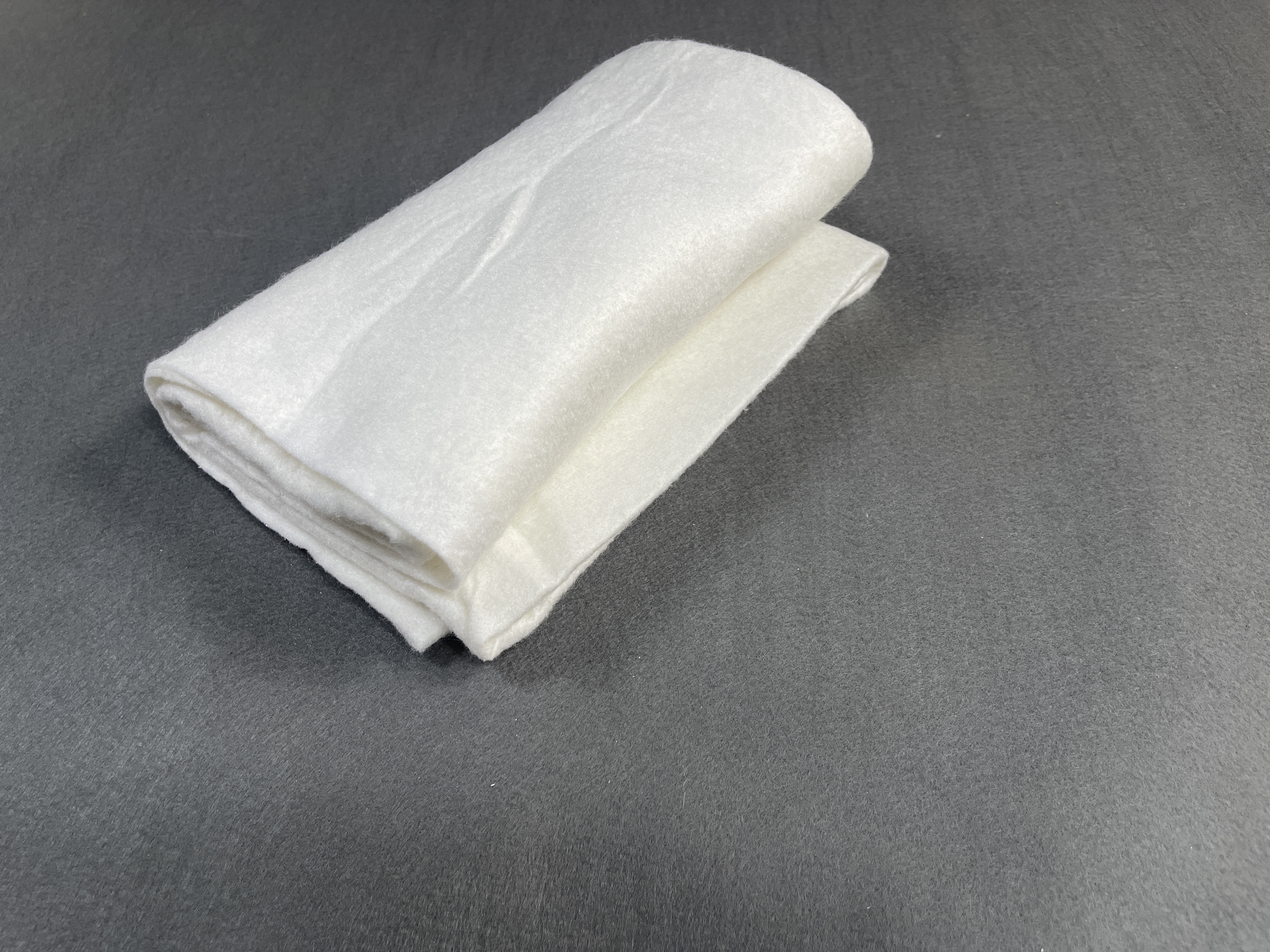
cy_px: 476
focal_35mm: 26
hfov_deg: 67.3
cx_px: 635
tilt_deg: -49.2
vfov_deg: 53.1
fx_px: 954
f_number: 1.6
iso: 125
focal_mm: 5.1
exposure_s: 1/121
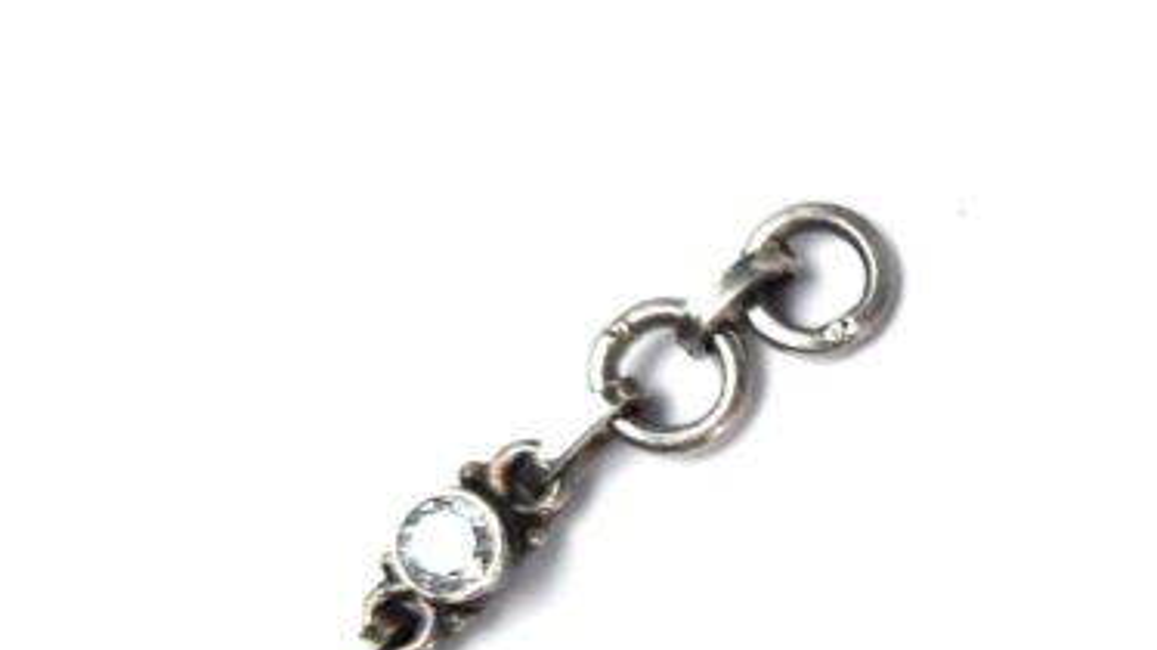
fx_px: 1625
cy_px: 611
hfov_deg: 36.4
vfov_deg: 22.0
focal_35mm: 53
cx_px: 1073
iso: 64
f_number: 1.8
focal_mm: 5.4
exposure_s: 1/120
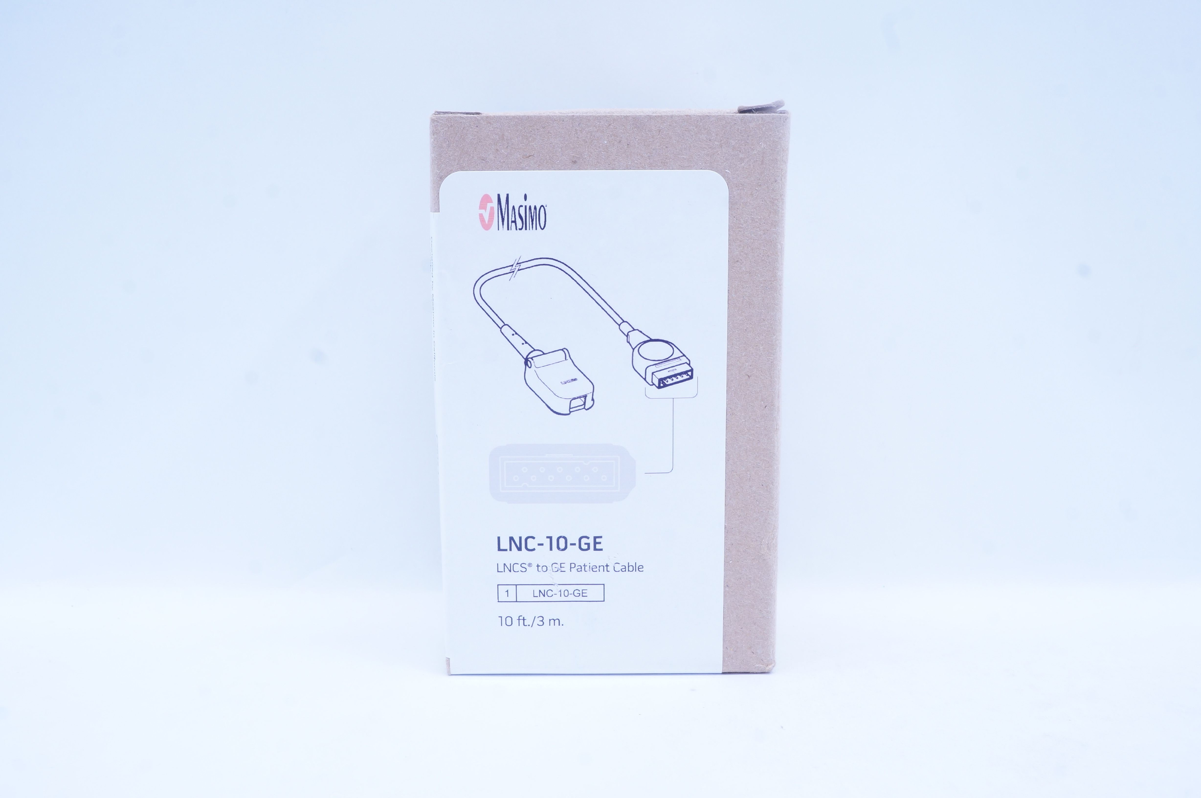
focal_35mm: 36
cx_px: 600
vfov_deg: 36.8
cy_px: 399
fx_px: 1200
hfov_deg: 53.2
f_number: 13
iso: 400
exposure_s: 1/10
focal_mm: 24
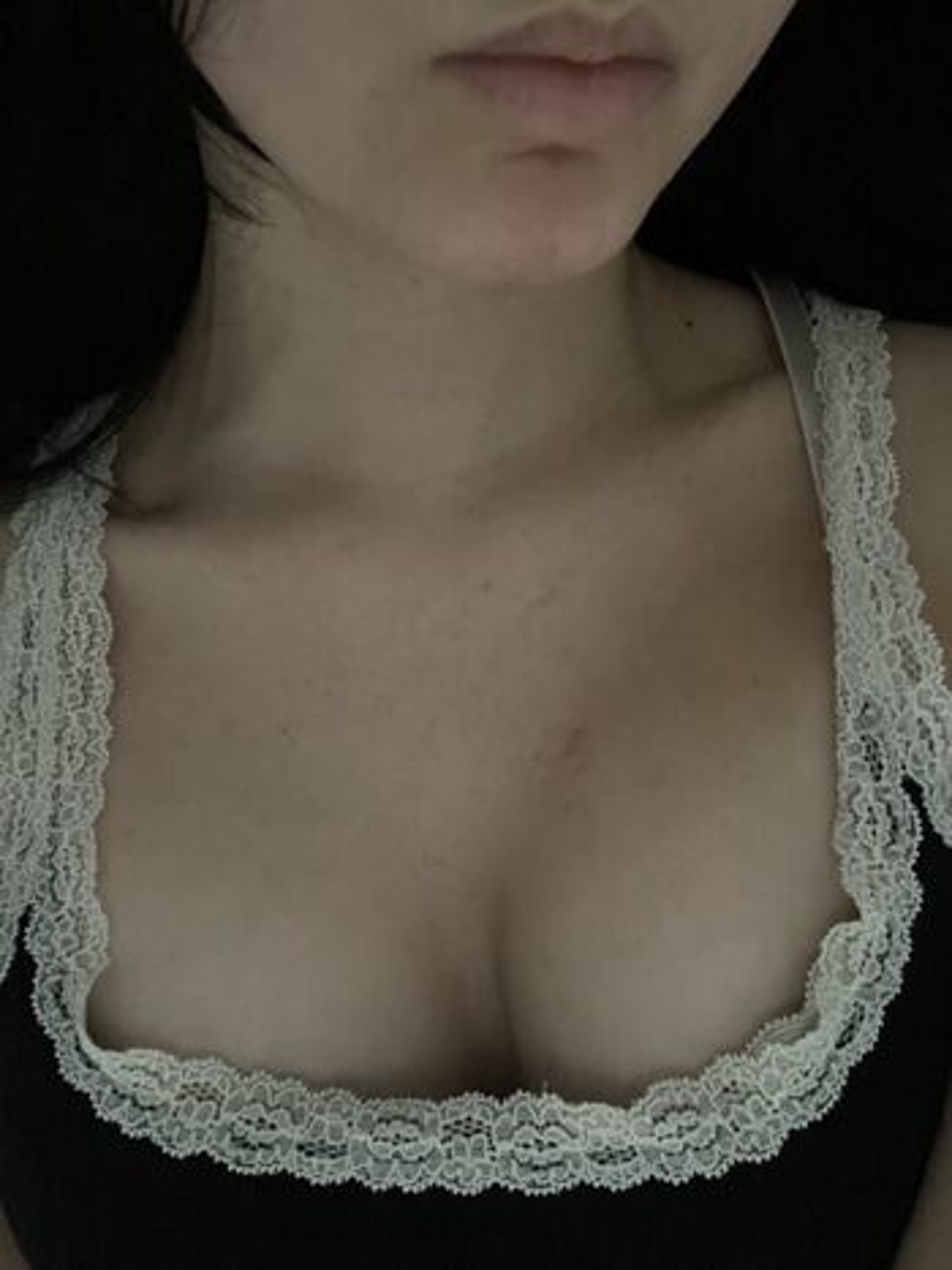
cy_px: 635
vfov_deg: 60.0
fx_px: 1101
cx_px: 476
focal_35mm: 30
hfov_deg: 46.8
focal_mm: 2.71
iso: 1000
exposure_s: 1/15
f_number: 2.2
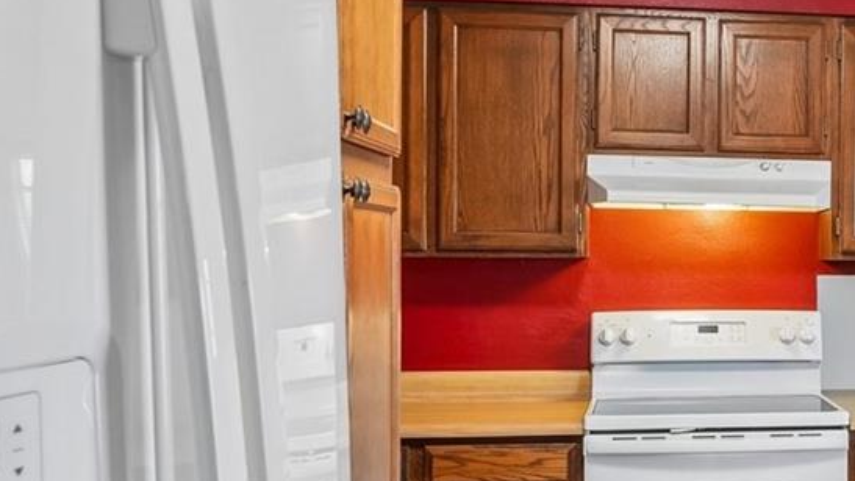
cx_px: 869
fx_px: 1146
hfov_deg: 36.5
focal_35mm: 51
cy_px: 248
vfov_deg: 23.7
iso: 500
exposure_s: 1/10
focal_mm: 11
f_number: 8
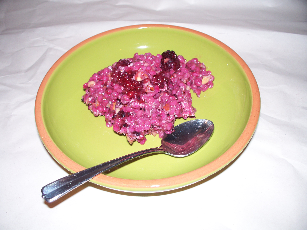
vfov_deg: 39.7
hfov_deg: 51.4
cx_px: 154
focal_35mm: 36
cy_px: 115
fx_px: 319
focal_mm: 7.54
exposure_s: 1/60
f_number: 2.8
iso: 64
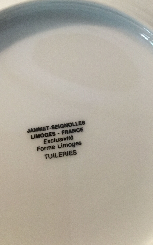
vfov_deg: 54.0
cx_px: 64
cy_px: 123
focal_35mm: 36
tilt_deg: -85.0
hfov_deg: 35.3
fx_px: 240
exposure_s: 1/15
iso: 200
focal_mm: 3.3
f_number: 2.4
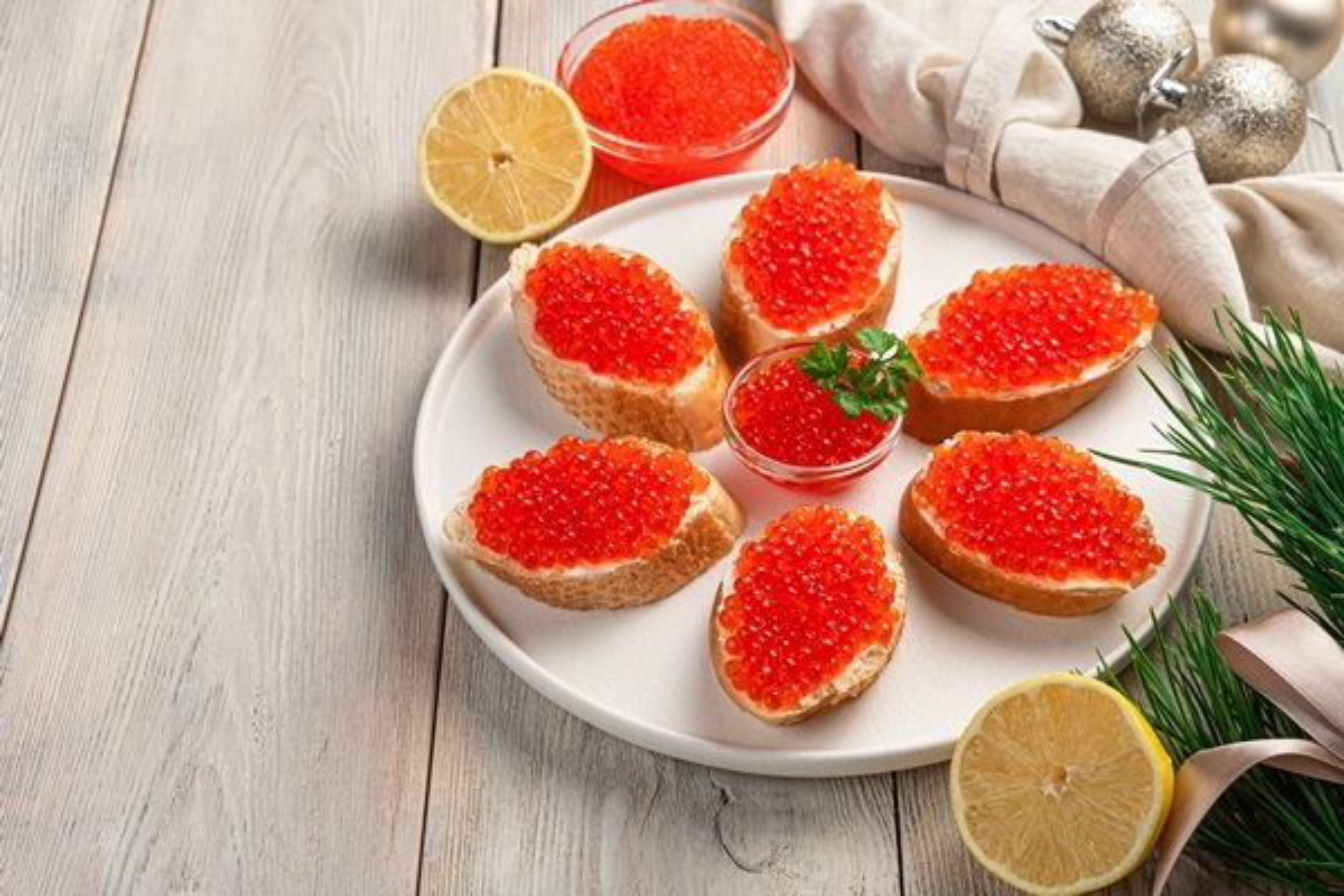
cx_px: 672
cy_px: 448
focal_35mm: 65
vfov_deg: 20.9
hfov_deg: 31.0
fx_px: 2426
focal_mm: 65
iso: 100
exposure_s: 1/200
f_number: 11
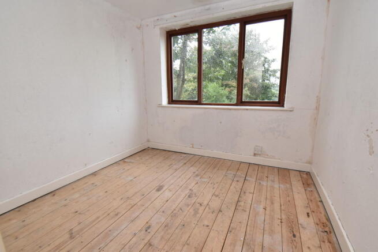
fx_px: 173
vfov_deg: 72.1
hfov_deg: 95.0
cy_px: 126
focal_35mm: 16
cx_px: 189
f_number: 9
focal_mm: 11
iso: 250
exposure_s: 1/60
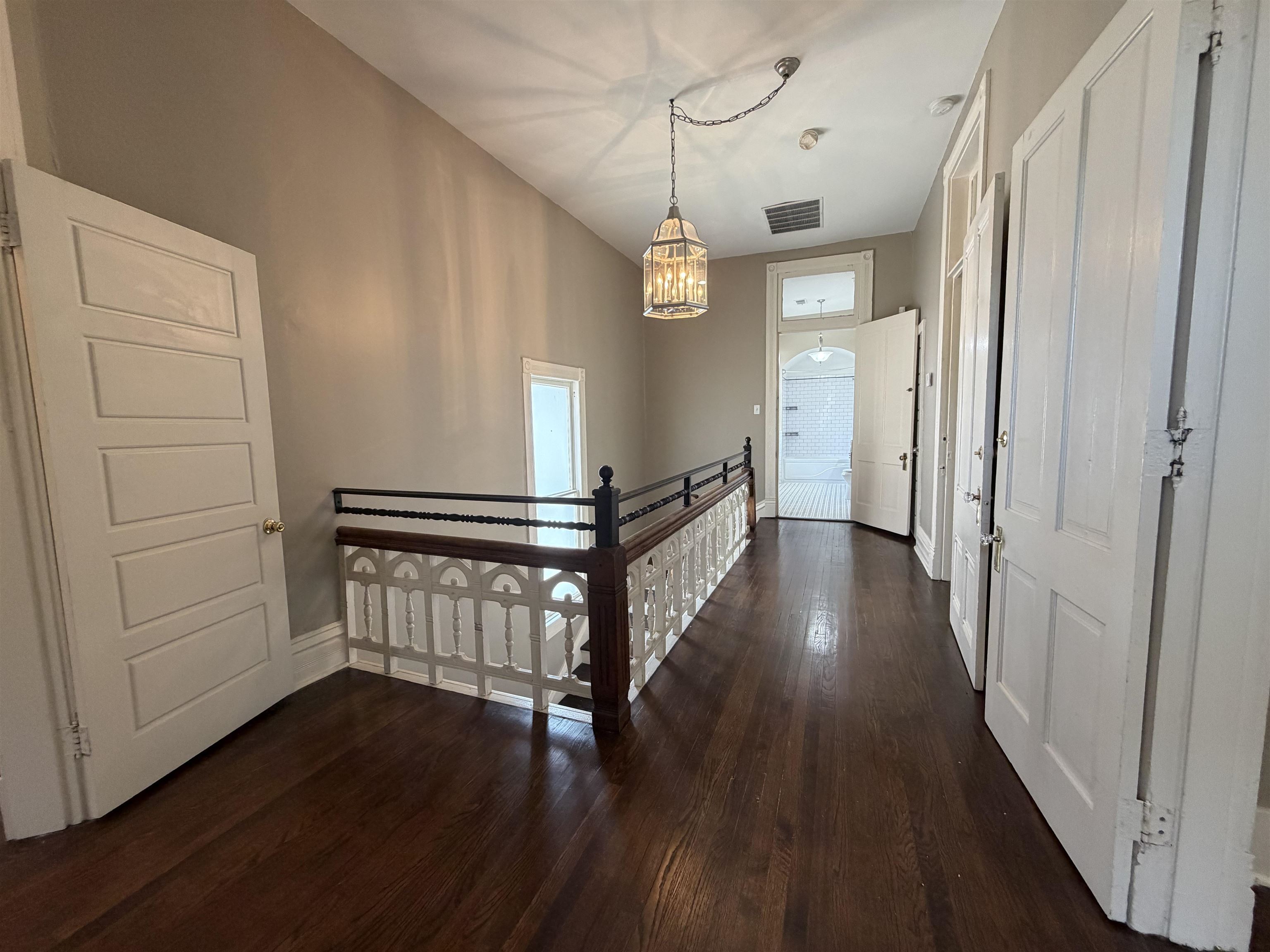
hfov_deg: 102.1
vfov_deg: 85.7
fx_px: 514
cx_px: 635
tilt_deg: -6.4
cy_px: 476
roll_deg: +1.9
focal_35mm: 14
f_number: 2.2
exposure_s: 1/60
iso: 200
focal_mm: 2.22
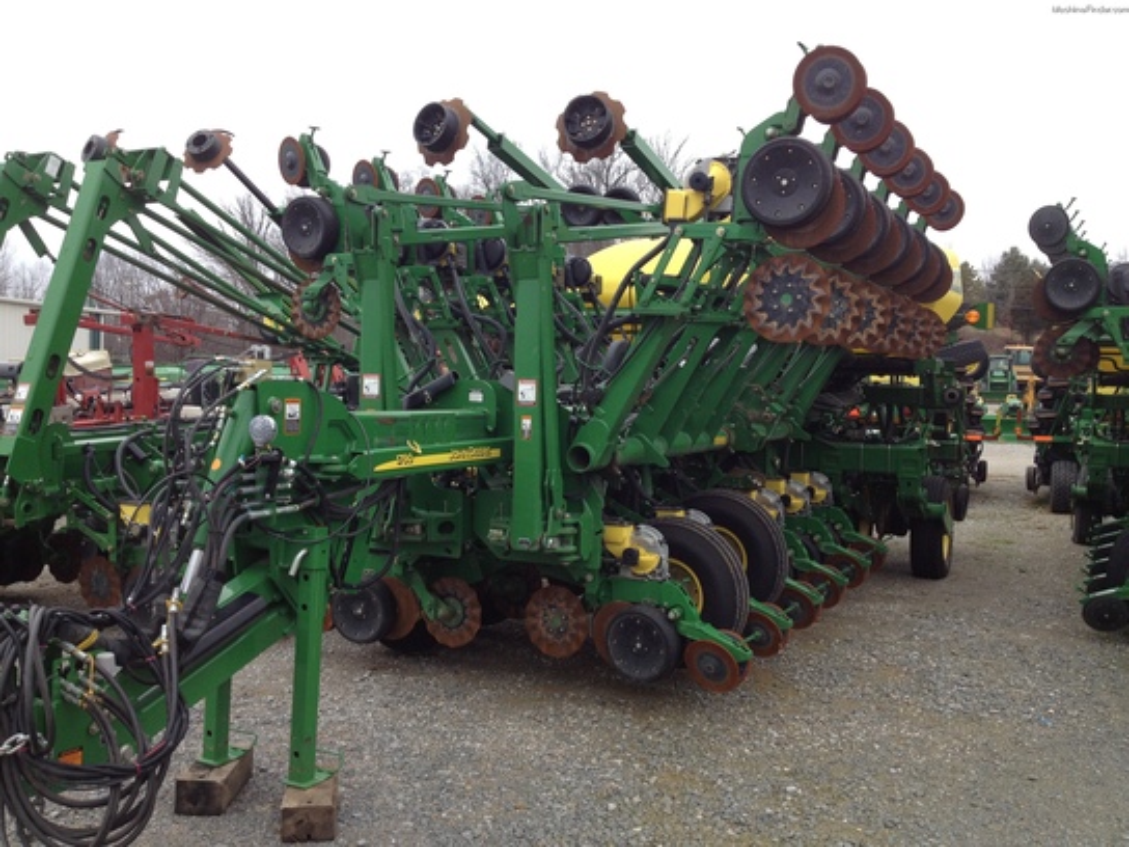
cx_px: 564
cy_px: 424
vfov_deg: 40.7
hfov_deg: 52.6
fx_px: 1142
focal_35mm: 35
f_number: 2.4
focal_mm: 4.28
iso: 50
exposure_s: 1/169
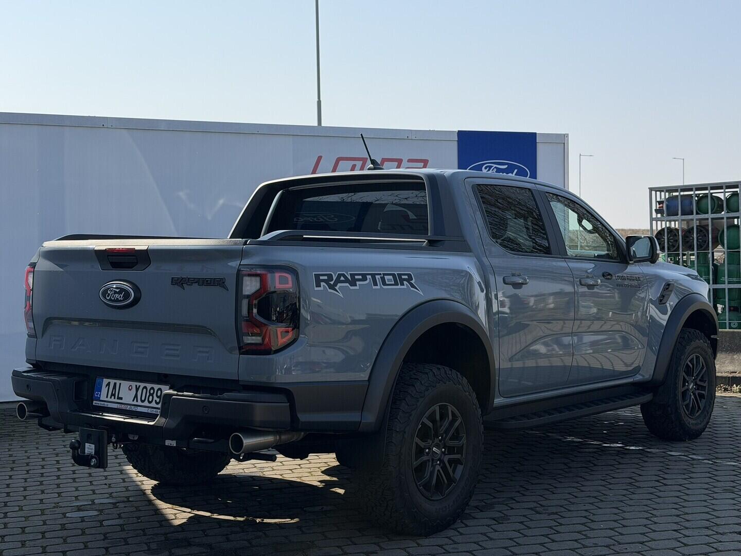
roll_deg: +1.6
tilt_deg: -1.0
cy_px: 278
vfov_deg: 30.3
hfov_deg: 39.7
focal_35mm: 48
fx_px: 1028
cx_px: 370
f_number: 1.78
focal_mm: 6.76
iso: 80
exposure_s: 1/4878
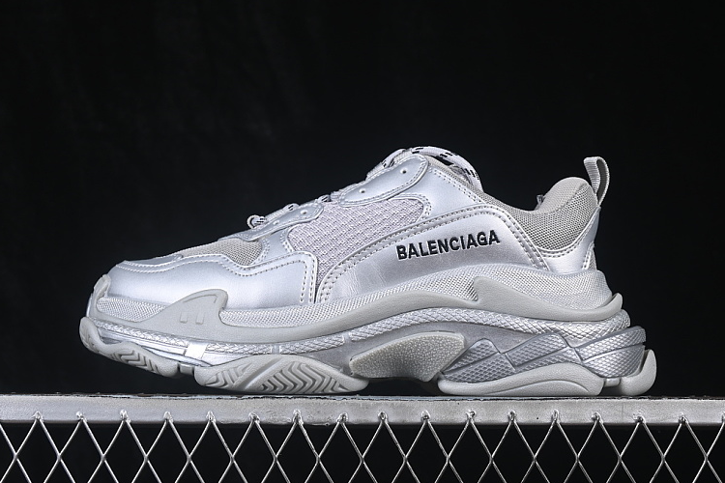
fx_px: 1611
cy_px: 236
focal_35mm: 80
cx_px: 373
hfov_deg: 25.4
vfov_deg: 17.1
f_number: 8
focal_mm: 50
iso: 160
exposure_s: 1/80
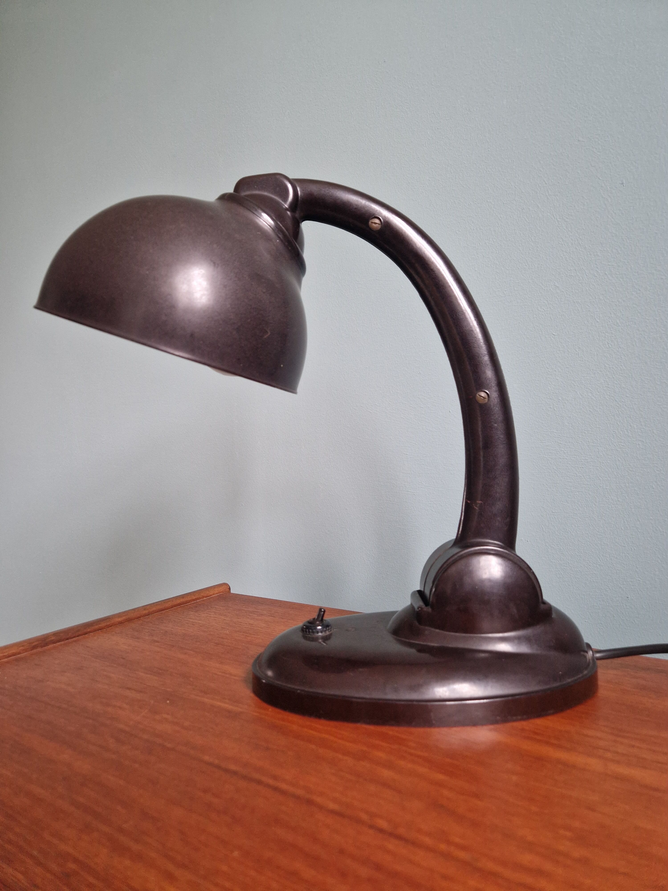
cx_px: 334
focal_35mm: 23
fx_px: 592
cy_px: 446
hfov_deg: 58.9
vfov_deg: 73.9
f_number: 1.8
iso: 640
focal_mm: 5.4
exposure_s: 1/33
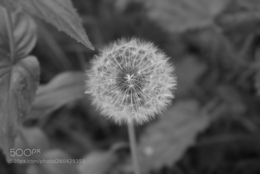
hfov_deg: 24.6
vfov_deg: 16.6
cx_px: 130
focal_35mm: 82
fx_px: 596
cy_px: 87
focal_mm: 55
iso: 400
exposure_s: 1/125
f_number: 5.6
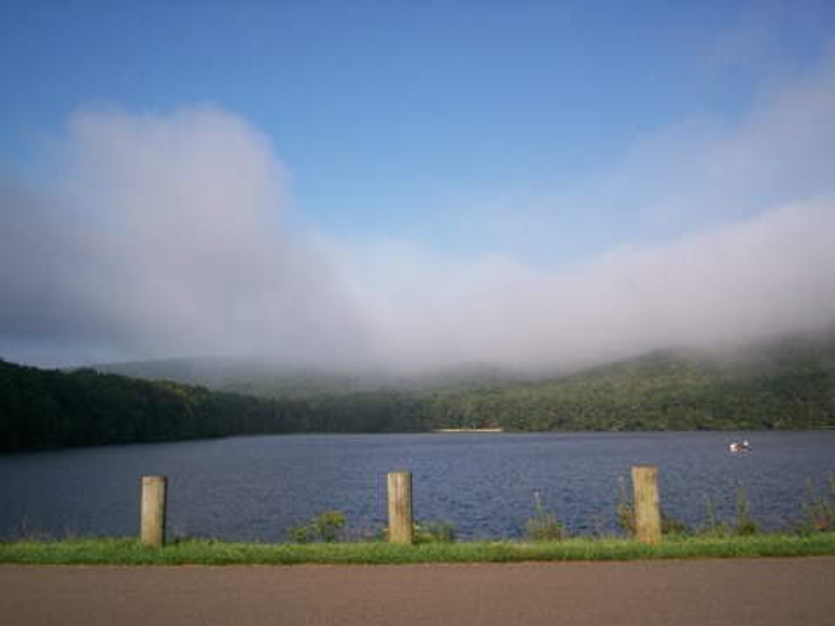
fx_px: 868
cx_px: 418
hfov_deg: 51.4
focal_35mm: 36
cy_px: 313
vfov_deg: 39.7
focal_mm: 5.9
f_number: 4.5
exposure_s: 1/726
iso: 100
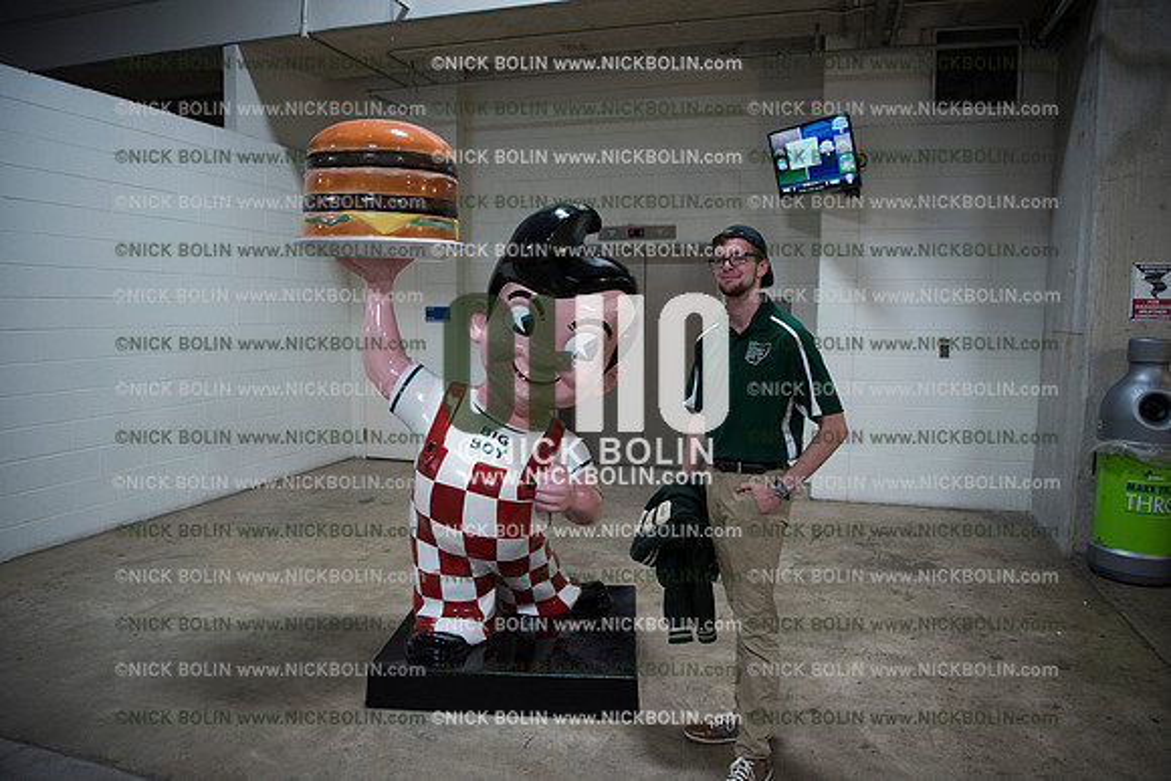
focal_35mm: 24
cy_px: 390
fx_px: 781
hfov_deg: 73.7
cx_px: 586
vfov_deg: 53.2
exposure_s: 1/200
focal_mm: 24
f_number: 2.8
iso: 1250
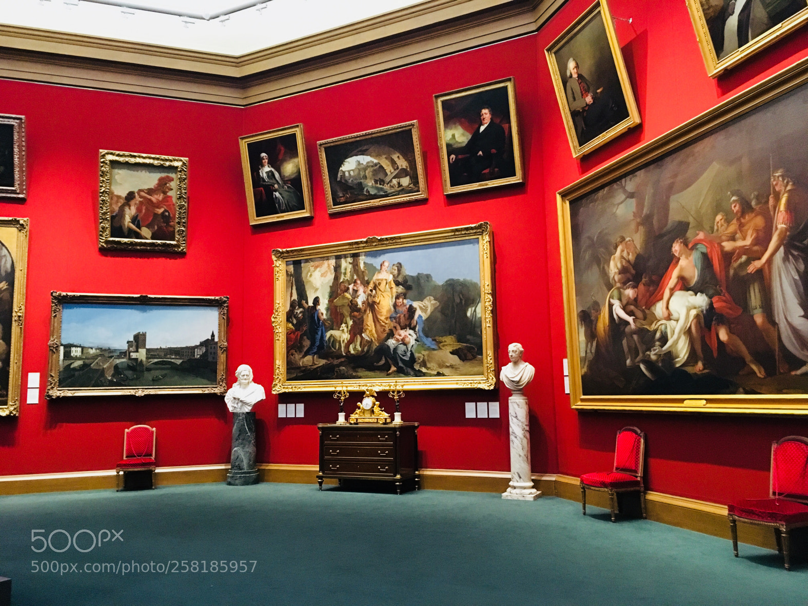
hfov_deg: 61.7
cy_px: 303
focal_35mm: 29
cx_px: 404
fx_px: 677
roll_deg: +0.9
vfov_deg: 48.2
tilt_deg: +8.1
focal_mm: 4.15
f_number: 2.2
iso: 250
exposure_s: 1/17
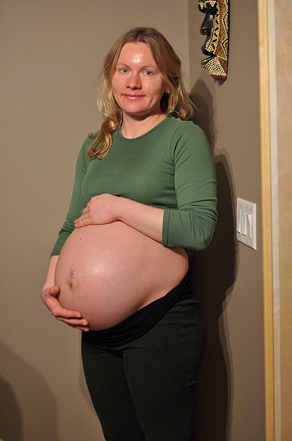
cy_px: 220
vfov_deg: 27.0
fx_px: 915
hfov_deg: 18.1
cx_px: 146
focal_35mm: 75
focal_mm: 50
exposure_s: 1/125
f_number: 2
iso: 500
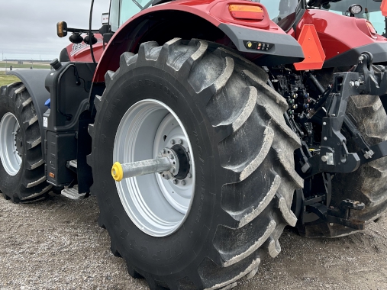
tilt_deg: -1.7
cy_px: 78
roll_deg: -0.8
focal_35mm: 41
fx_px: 458
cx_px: 195
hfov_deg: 45.8
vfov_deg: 34.5
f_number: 1.5
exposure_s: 1/1575
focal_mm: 5.7
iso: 50
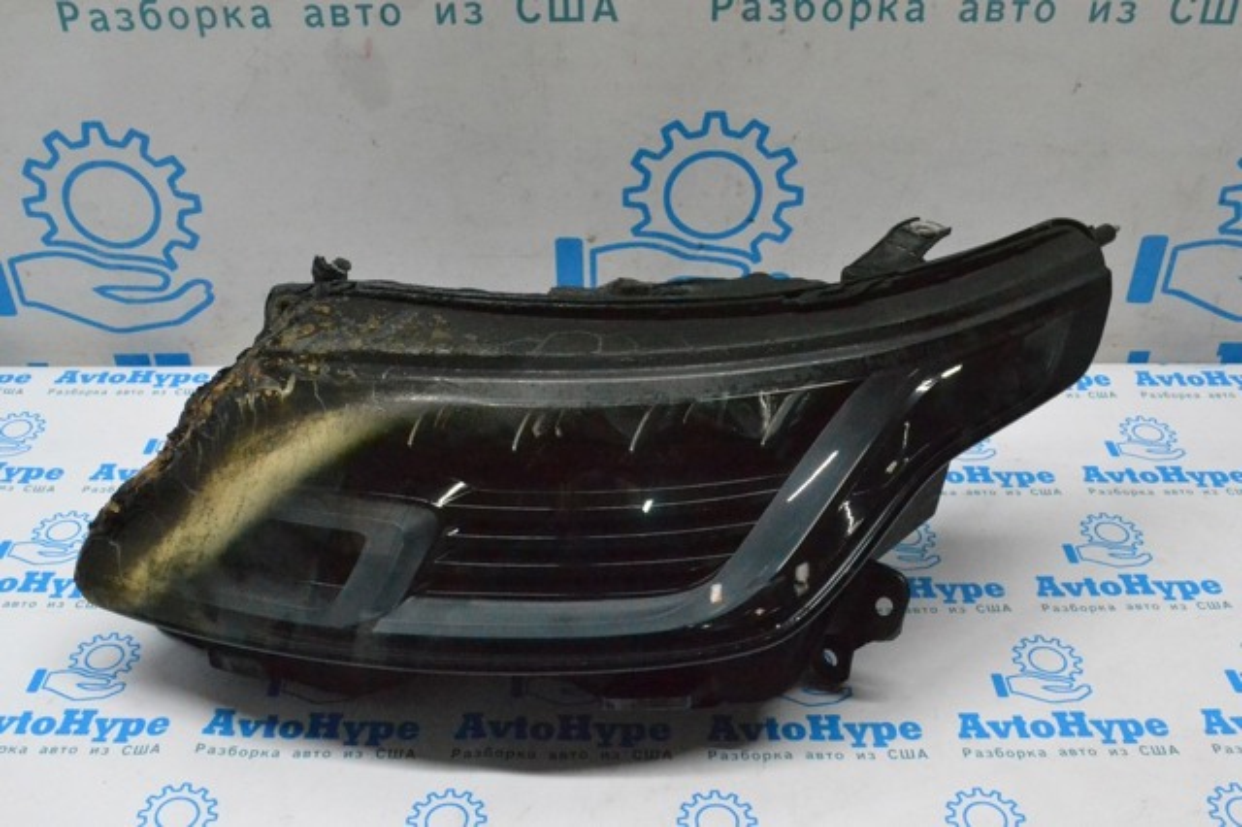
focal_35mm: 36
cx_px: 621
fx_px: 1241
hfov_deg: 53.2
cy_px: 414
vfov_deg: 36.8
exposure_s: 1/160
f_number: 11
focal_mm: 24
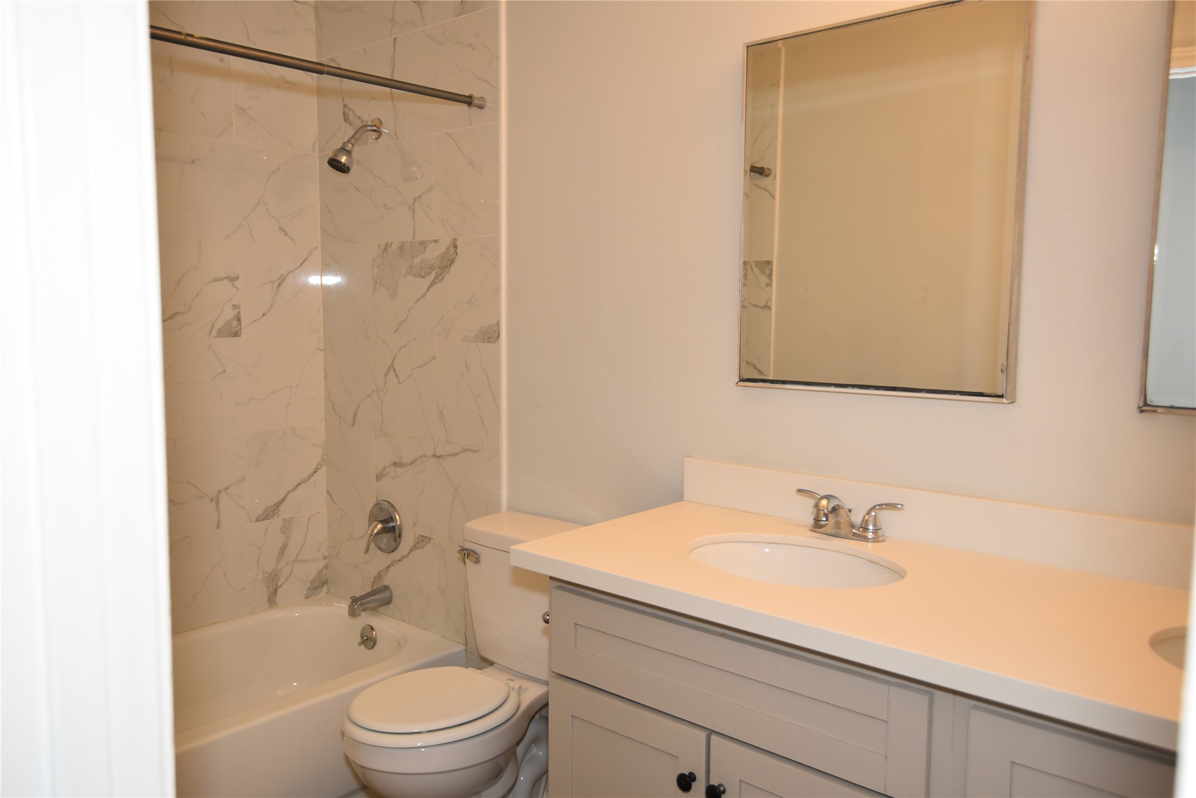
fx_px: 897
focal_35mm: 27
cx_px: 598
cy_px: 399
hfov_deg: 67.4
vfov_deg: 48.0
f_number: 4.5
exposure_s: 1/80
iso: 800
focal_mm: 27
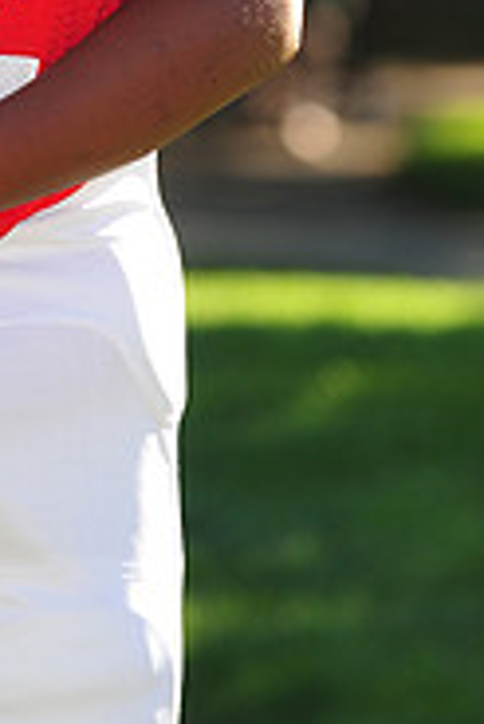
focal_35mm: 535
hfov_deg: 2.6
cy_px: -319
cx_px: -189
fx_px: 10768
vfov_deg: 3.8
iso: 200
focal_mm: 170
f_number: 4.5
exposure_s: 1/400
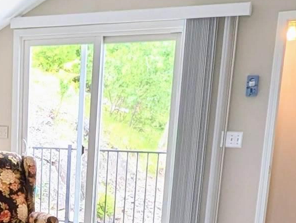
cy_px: 249
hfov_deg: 28.3
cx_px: -32
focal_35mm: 62
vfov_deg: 22.3
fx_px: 531
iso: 71
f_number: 1.7
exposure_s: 1/120
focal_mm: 2.02
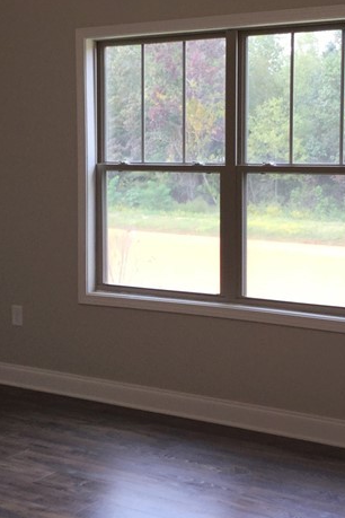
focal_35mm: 72
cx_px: 69
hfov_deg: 18.7
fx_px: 1035
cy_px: 229
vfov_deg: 28.1
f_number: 2.4
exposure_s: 1/60
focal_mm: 3.3
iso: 32
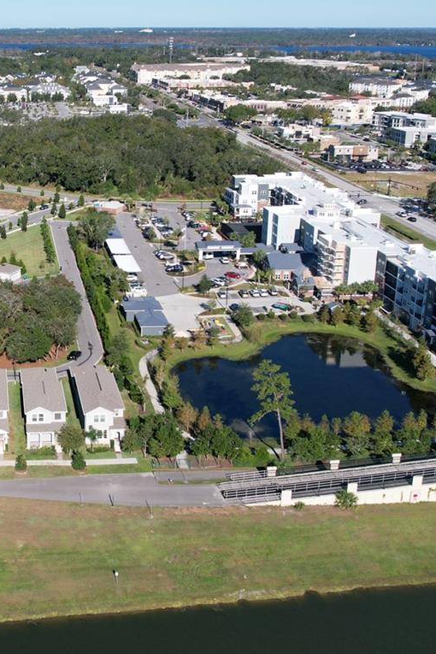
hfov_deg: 28.0
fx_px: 836
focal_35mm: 46
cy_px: 263
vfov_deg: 42.5
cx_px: 31
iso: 130
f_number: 2.8
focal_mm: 8.38
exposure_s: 1/2500
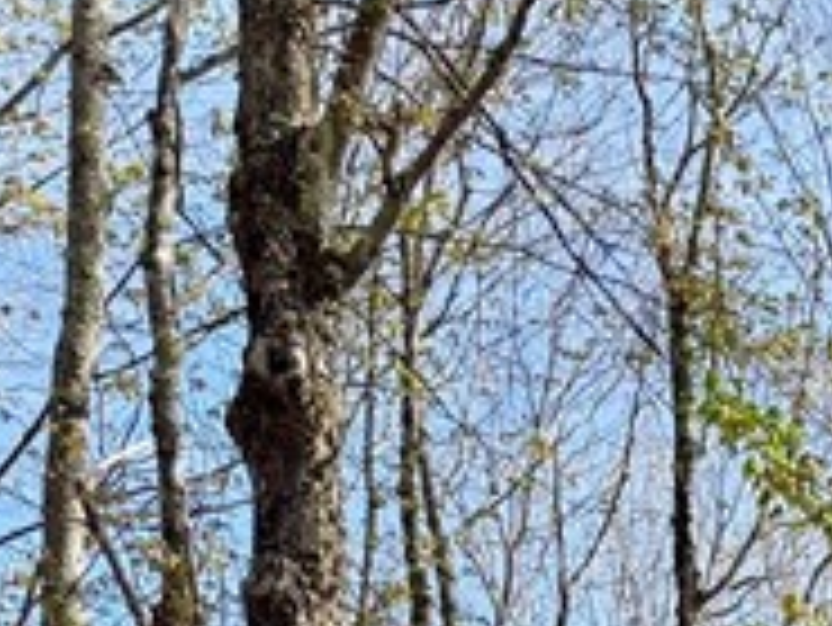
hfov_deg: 11.7
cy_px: 1513
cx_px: 2087
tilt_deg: +0.0
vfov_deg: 9.8
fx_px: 3199
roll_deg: +1.2
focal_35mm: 133
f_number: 1.78
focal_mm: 6.76
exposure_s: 1/1901
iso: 100
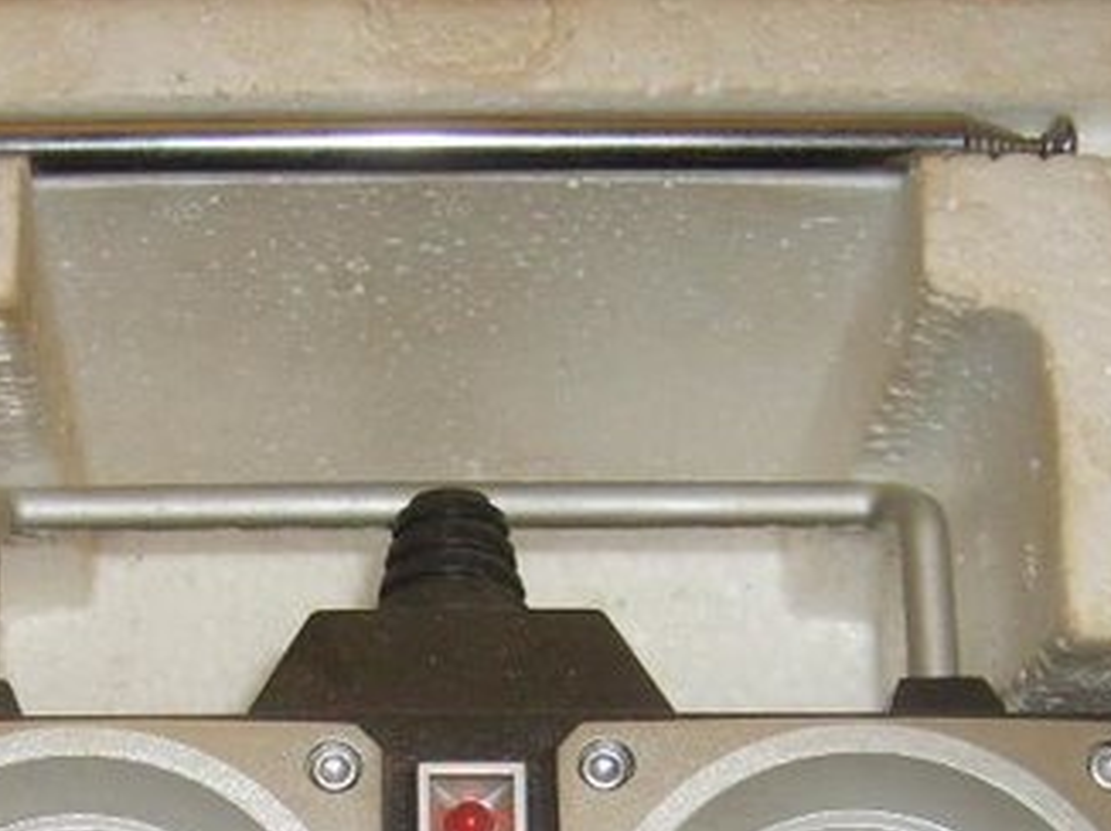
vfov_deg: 16.5
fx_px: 2758
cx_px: 256
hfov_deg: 22.5
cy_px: 960
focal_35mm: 86
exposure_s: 1/45
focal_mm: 5.8
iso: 100
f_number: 2.8
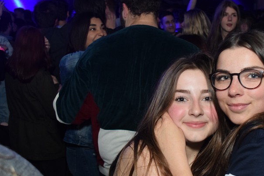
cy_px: 100
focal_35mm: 55
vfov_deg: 24.6
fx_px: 403
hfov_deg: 35.4
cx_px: 199
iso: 1600
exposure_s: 1/50
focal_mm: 22
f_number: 3.8
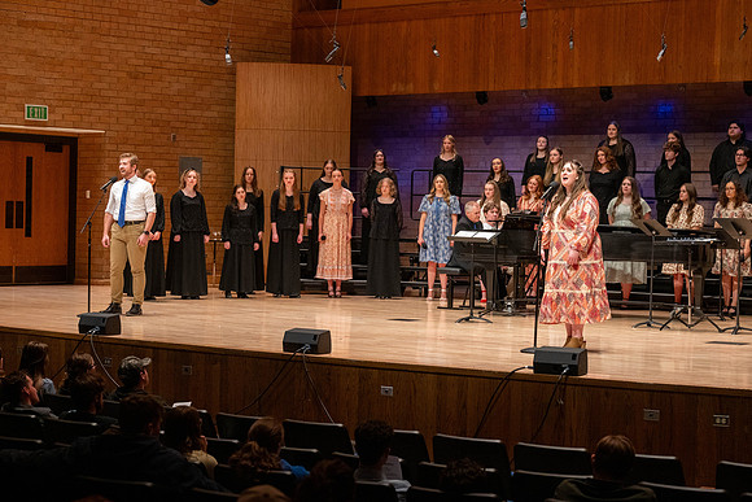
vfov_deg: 19.5
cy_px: 251
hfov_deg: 28.8
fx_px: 1462
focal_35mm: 70
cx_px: 376
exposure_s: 1/320
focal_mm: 70
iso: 2500
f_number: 4.5
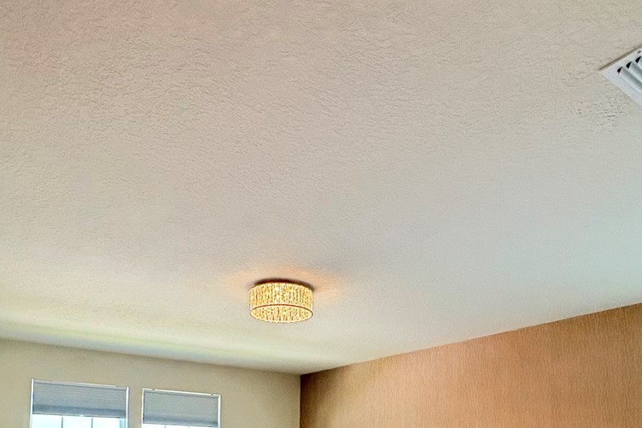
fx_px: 553
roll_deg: +0.3
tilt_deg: +3.5
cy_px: 436
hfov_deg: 60.3
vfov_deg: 37.4
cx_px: 340
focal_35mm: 31
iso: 320
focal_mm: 2.22
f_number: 2.2
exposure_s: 1/120
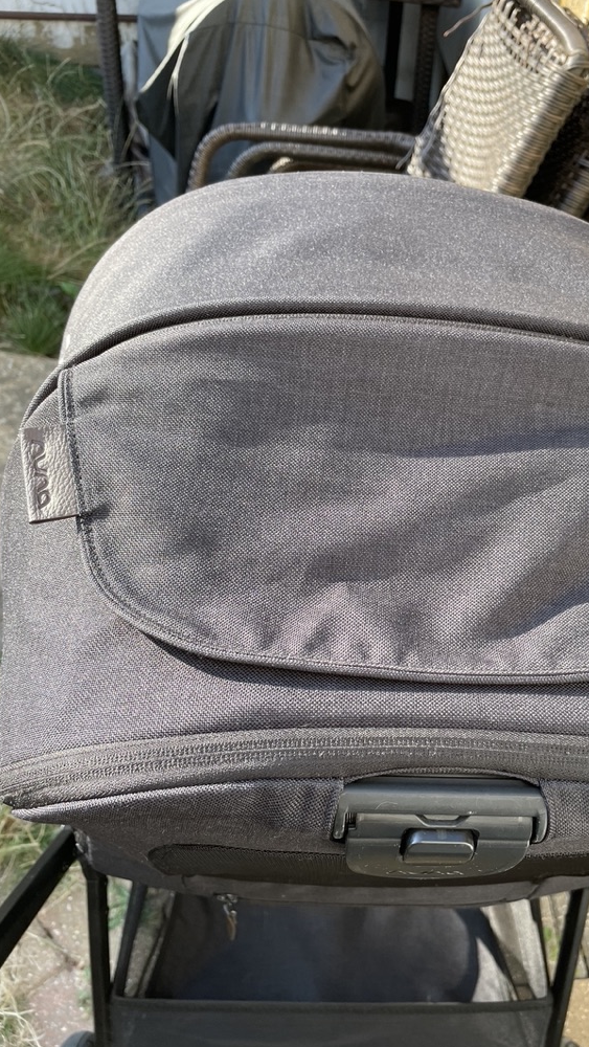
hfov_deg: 39.7
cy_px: 534
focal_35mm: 29
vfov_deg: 66.0
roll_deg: -9.5
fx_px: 805
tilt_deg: -44.9
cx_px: 398
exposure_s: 1/282
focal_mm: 4.2
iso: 32
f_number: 1.6
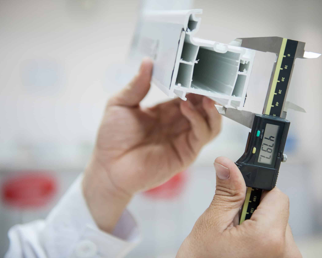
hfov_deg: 30.0
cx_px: 179
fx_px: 600
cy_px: 129
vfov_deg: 24.2
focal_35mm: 63
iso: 400
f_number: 2.8
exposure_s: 1/50
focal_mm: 55
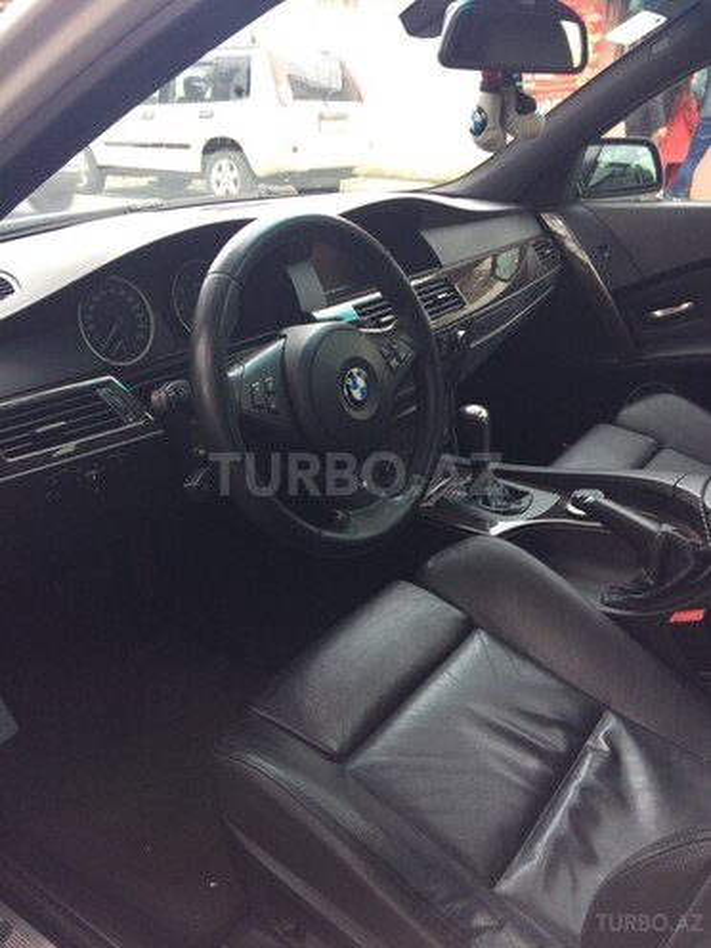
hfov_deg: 48.2
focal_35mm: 29
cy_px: 474
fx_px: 794
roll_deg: +0.1
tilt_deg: -25.3
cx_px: 356
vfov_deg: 61.7
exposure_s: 1/50
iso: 40
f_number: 2.2
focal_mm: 4.15
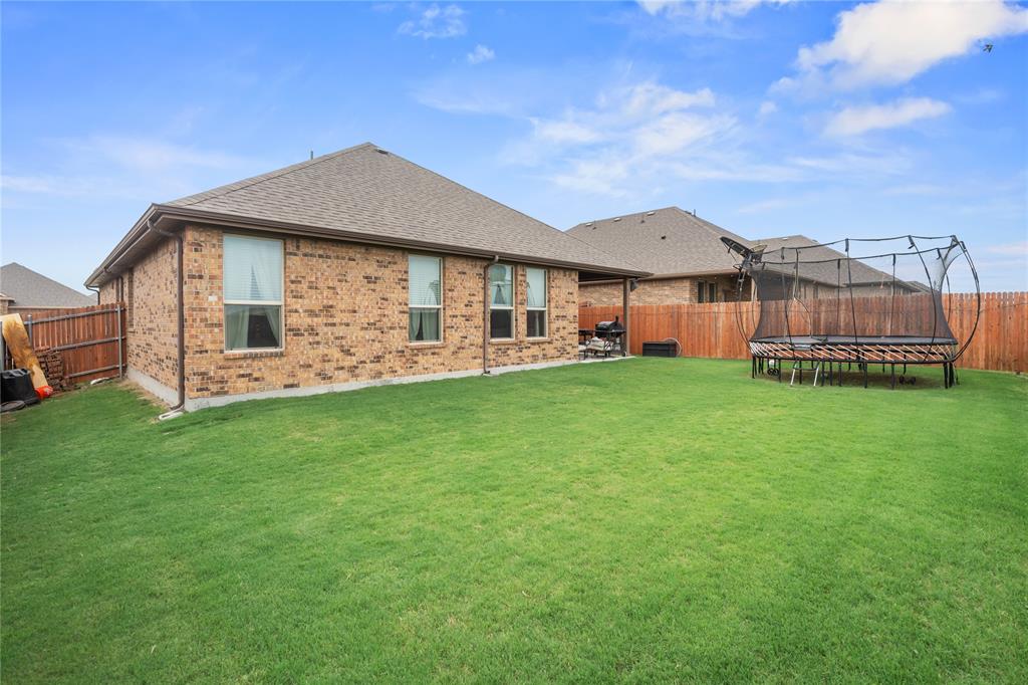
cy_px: 342
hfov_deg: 96.8
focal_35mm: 16
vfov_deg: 73.7
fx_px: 457
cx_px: 514
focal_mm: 16
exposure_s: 1/400
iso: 250
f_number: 8
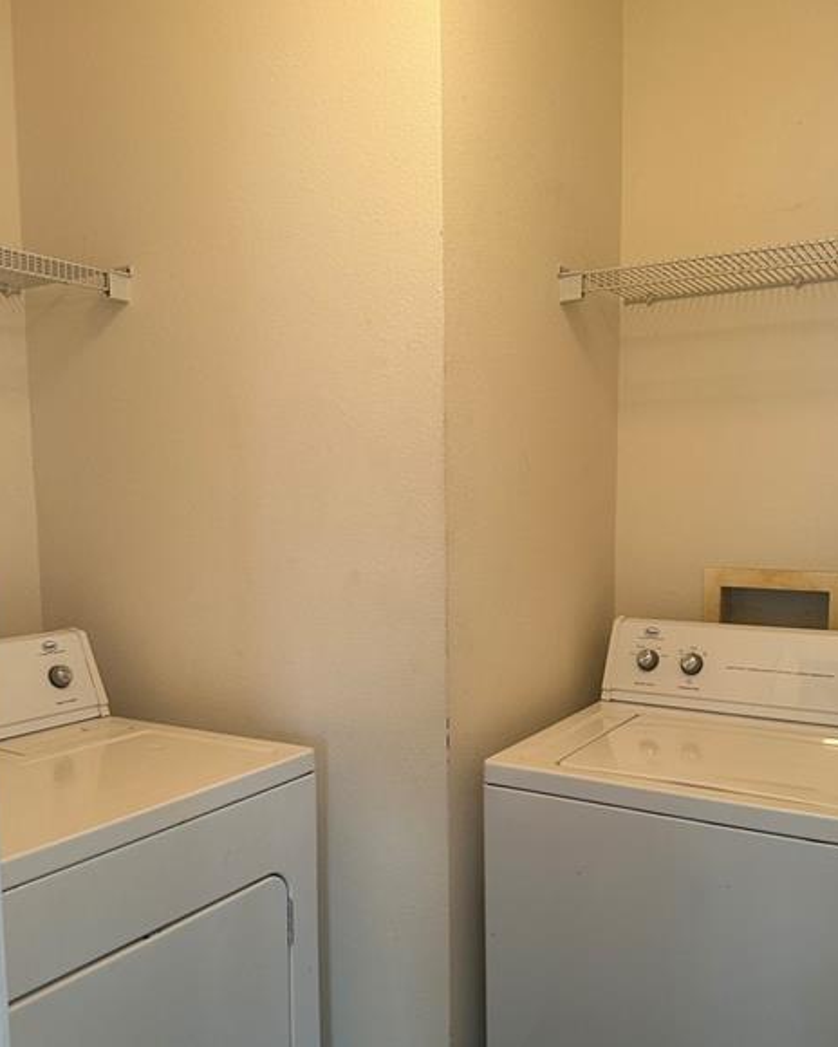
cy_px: 601
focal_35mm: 31
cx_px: 444
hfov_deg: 47.1
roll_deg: -0.3
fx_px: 961
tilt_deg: -8.7
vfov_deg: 56.9
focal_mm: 6.86
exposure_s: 1/60
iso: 200
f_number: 1.78
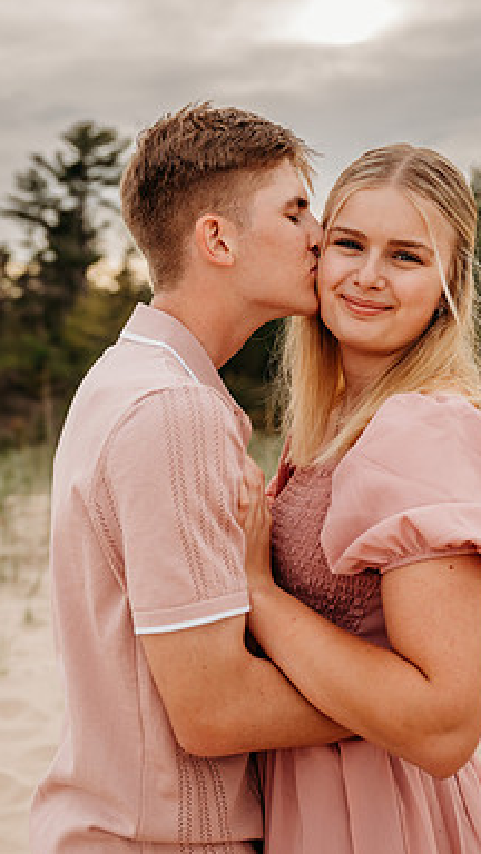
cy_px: 426
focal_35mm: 58
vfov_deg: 36.0
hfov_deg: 20.7
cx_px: 265
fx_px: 1315
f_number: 2.8
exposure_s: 1/1000
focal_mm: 36
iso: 200
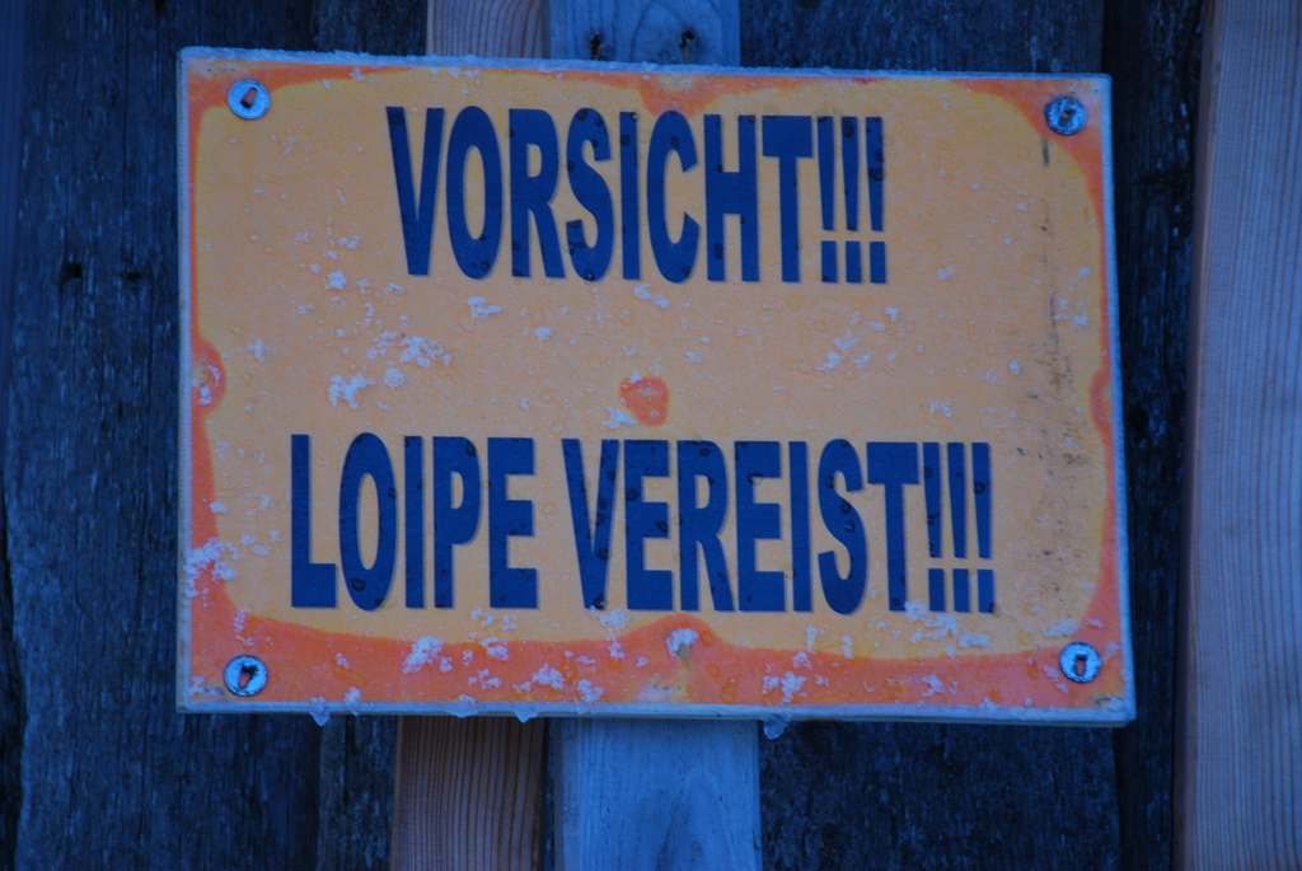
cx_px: 651
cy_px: 436
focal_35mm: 168
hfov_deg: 12.2
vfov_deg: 8.2
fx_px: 6082
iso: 100
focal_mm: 112
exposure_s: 1/50
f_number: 5.6
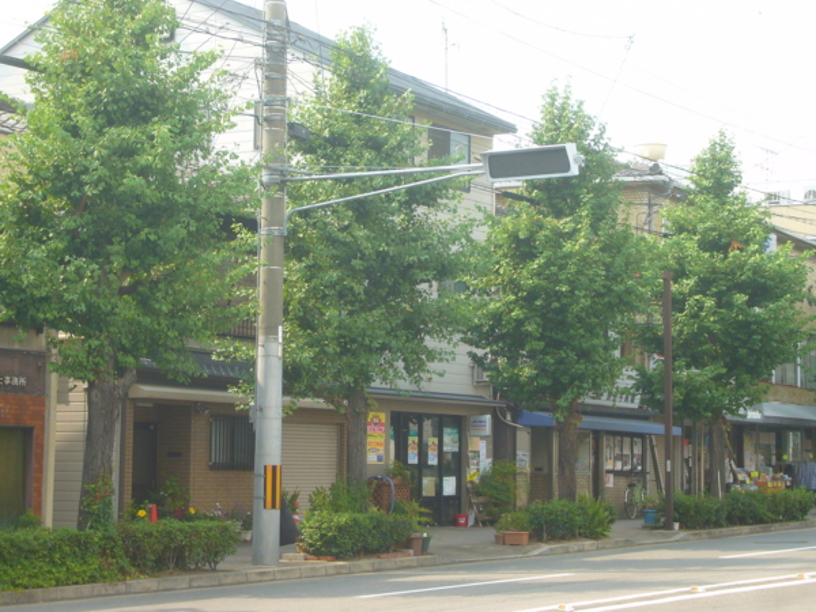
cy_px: 306
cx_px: 408
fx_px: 2027
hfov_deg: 22.8
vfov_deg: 17.2
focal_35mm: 86
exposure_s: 1/125
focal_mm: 14.2
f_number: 5
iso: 80
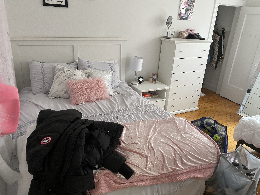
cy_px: 98
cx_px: 130
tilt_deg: -22.0
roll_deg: -3.8
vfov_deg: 53.1
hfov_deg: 67.3
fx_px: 195
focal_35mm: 26
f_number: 1.8
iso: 250
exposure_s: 1/60
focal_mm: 4.25
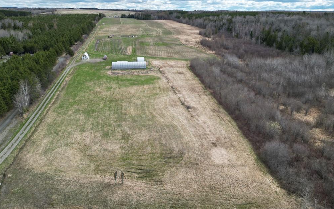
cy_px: 92
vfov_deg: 47.5
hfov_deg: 70.4
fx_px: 237
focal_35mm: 26
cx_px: 167
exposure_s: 1/2500
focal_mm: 6.72
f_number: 1.7
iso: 140
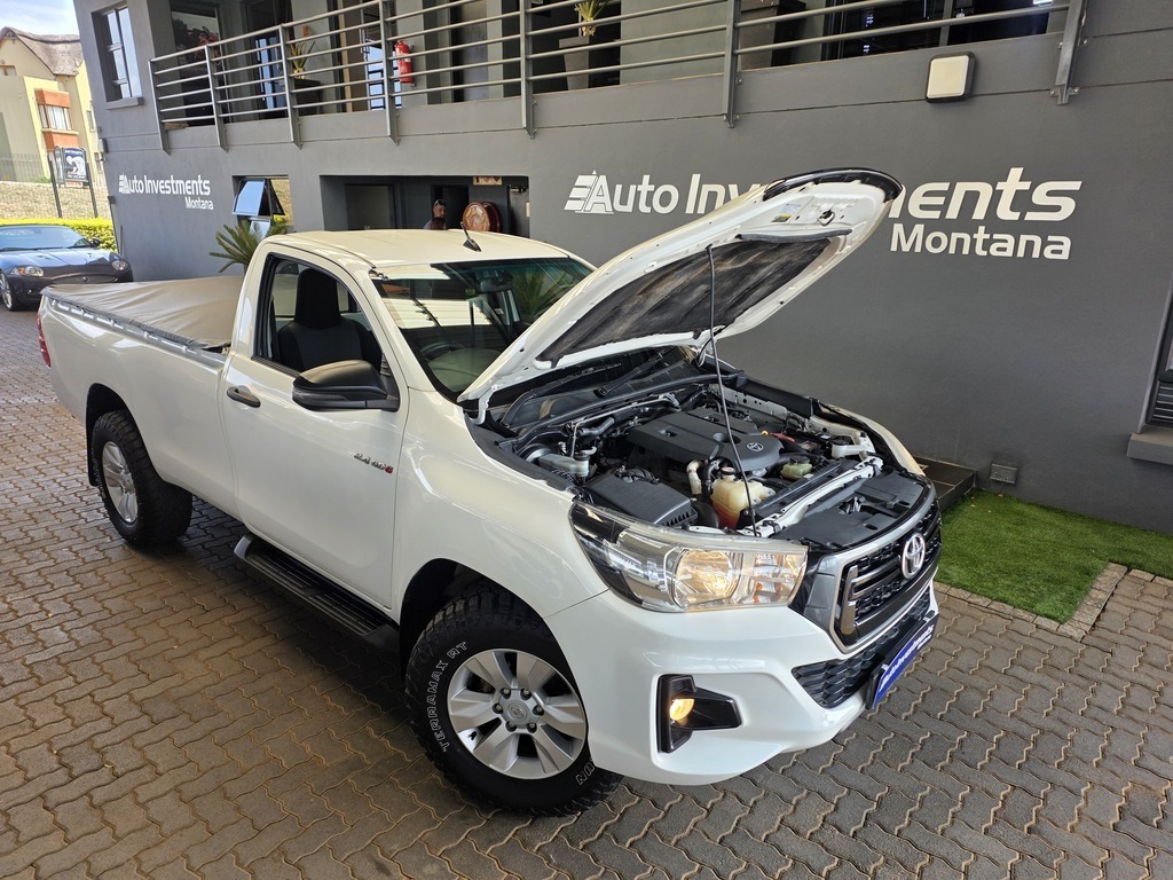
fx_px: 779
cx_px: 586
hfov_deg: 73.9
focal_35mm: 23
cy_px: 440
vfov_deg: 58.9
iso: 32
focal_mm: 6.25
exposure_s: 1/180
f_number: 1.7
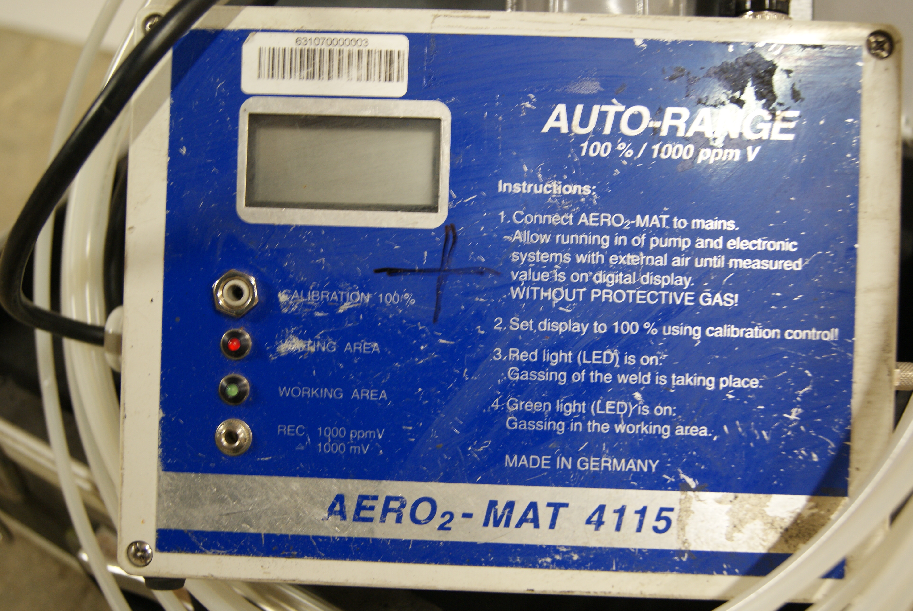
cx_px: 456
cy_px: 306
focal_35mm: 42
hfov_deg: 46.3
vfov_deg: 32.0
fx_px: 1066
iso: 400
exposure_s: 1/8
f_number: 4.5
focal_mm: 28
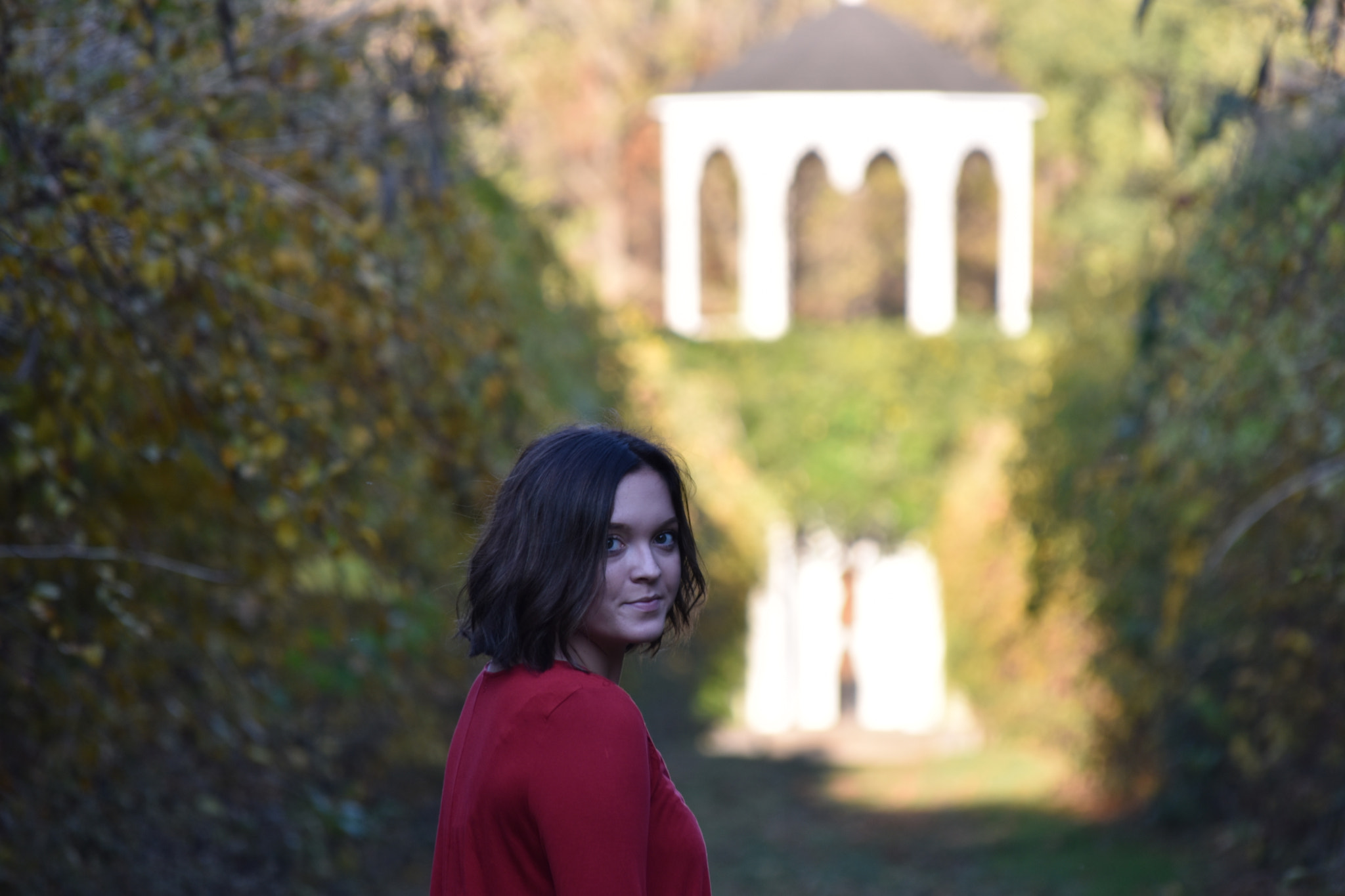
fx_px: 11207
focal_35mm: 300
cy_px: 448
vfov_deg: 4.6
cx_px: 672
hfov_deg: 6.9
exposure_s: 1/125
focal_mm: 200
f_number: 5.6
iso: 160
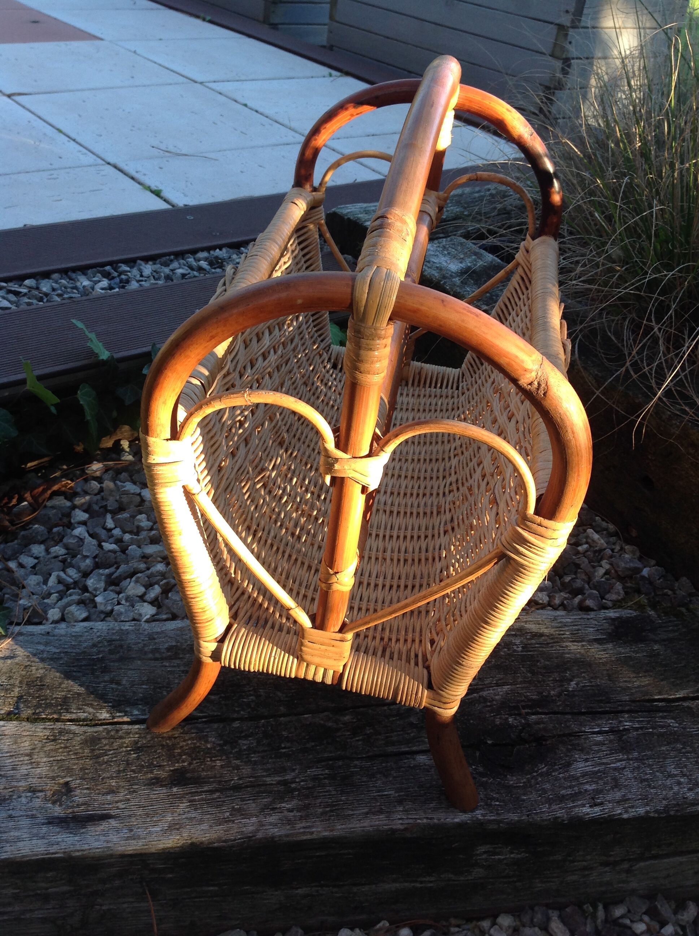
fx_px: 945
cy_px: 468
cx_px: 350
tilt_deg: -33.7
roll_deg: -6.8
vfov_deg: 52.7
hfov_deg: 40.6
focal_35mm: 35
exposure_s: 1/133
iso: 50
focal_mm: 4.28
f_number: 2.4
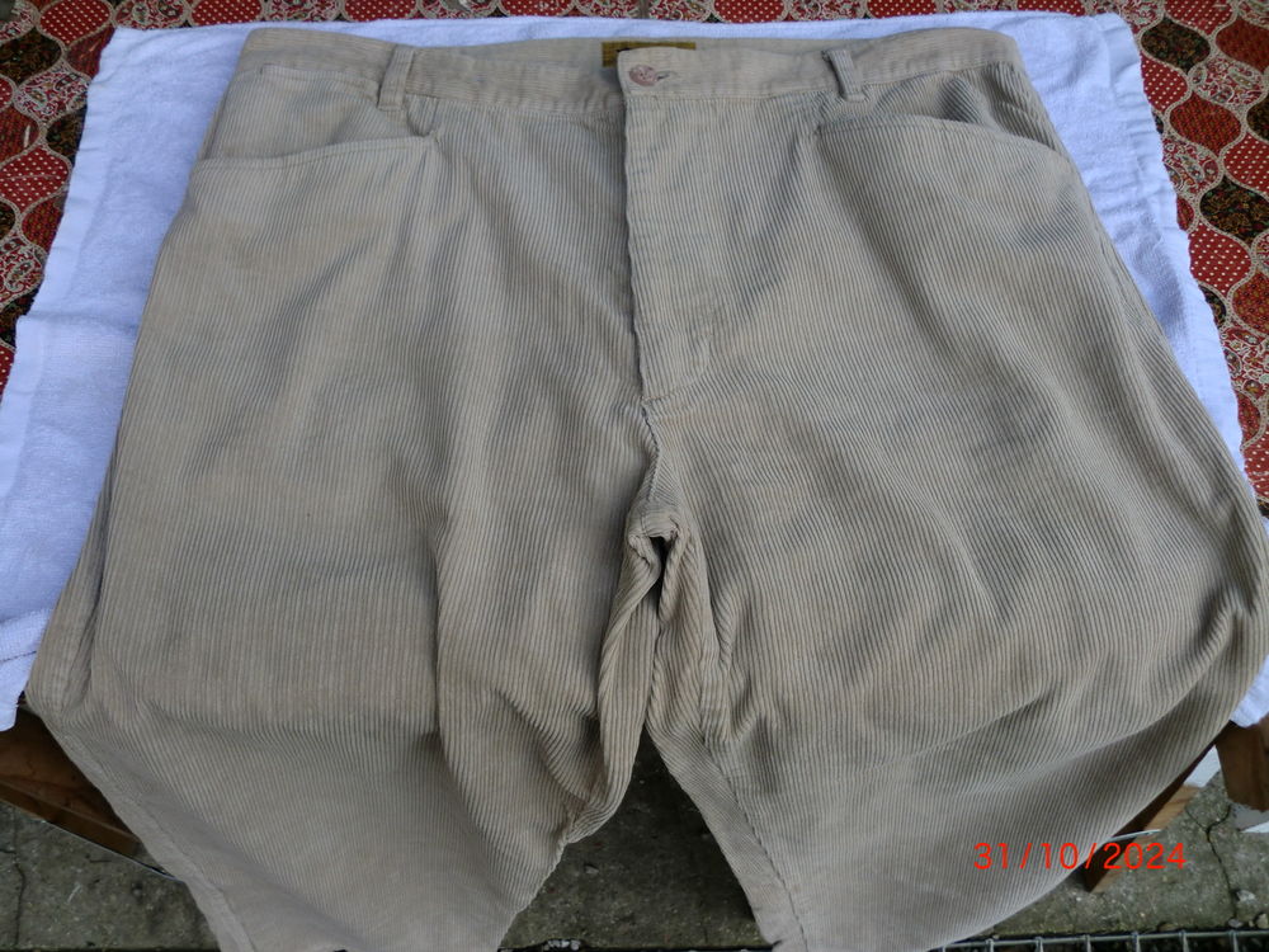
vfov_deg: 40.7
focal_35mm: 35
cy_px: 476
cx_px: 634
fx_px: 1283
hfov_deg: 52.6
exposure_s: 1/160
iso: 64
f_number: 3.1
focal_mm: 6.3
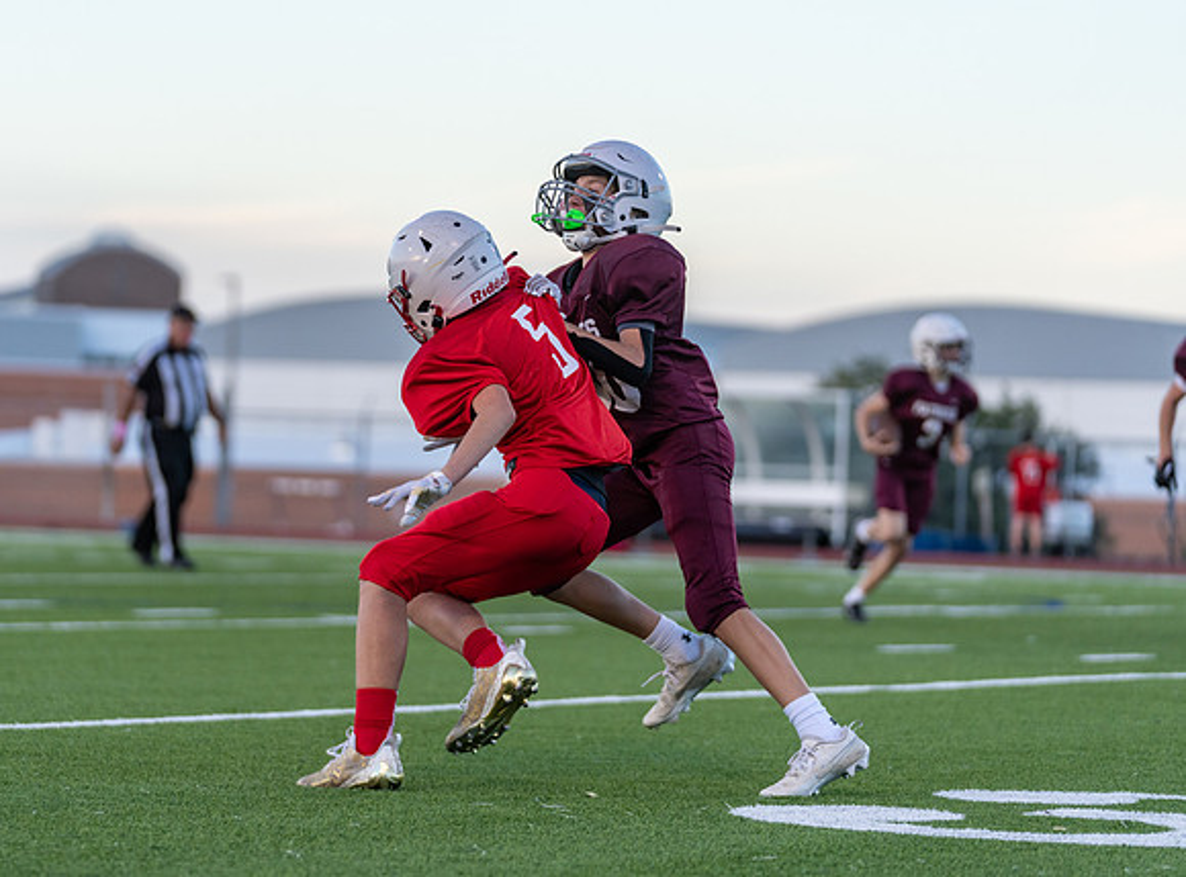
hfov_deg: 12.2
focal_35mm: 163
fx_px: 5559
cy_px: 387
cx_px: 472
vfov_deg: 9.0
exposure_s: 1/1250
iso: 640
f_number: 2.8
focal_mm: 136
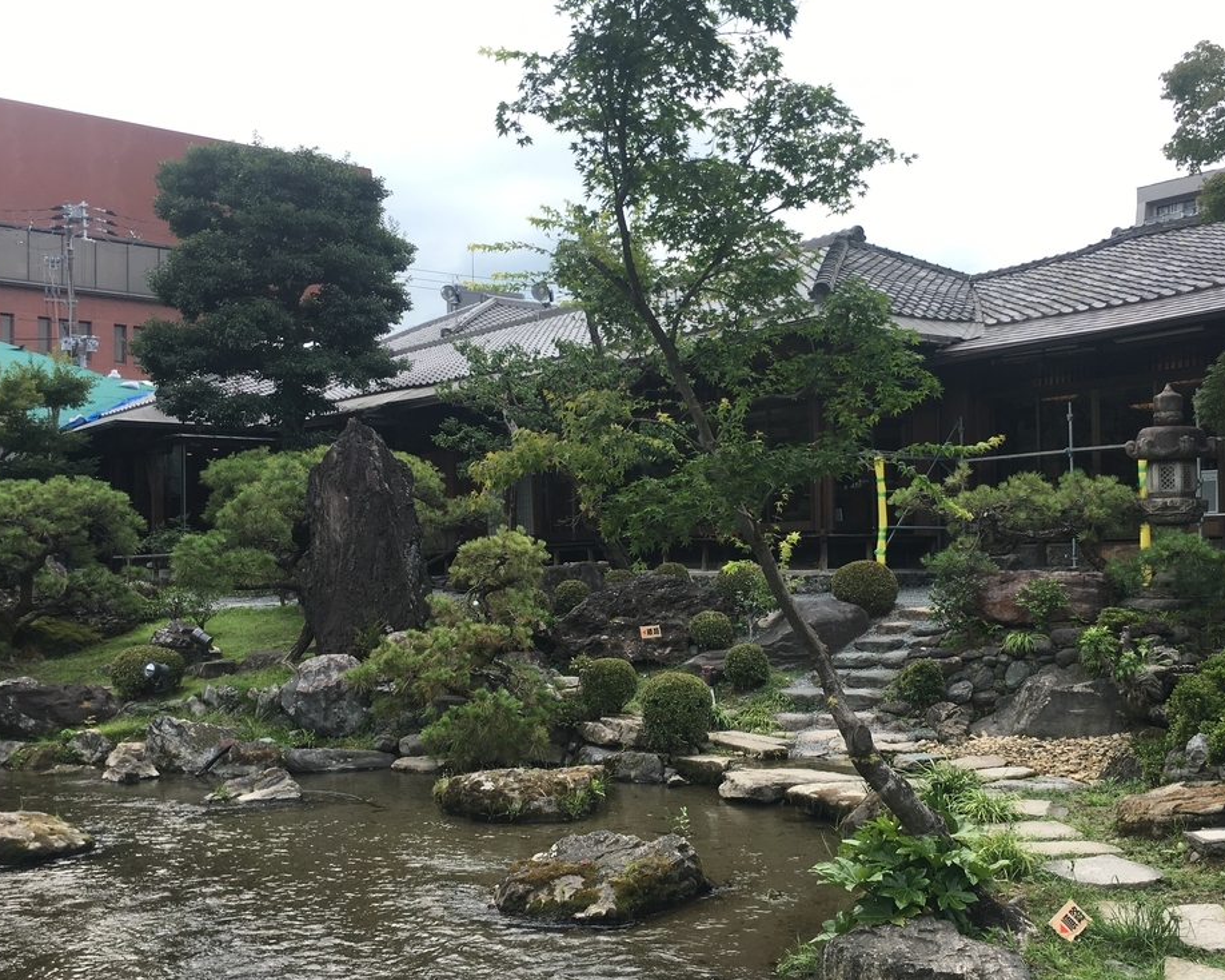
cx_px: 742
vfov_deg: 40.1
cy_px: 518
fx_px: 1341
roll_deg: +1.3
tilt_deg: +3.3
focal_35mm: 37
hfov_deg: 48.8
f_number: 2.2
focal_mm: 4.15
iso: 25
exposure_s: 1/545
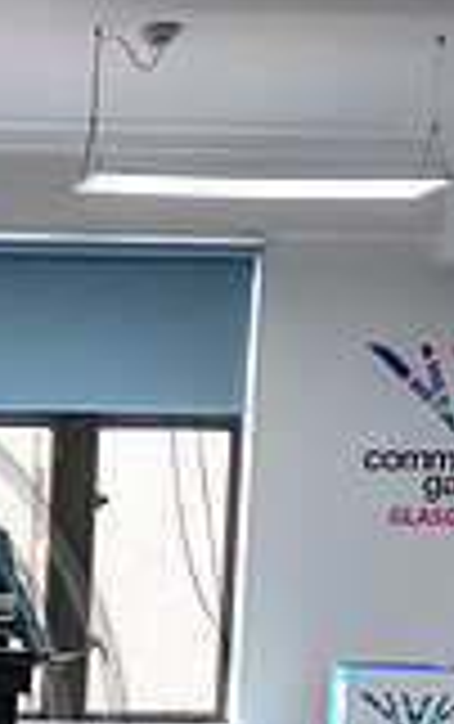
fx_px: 1737
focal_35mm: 88
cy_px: 762
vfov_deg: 22.4
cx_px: -337
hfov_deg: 13.5
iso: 4000
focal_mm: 24
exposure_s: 1/640
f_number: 3.5
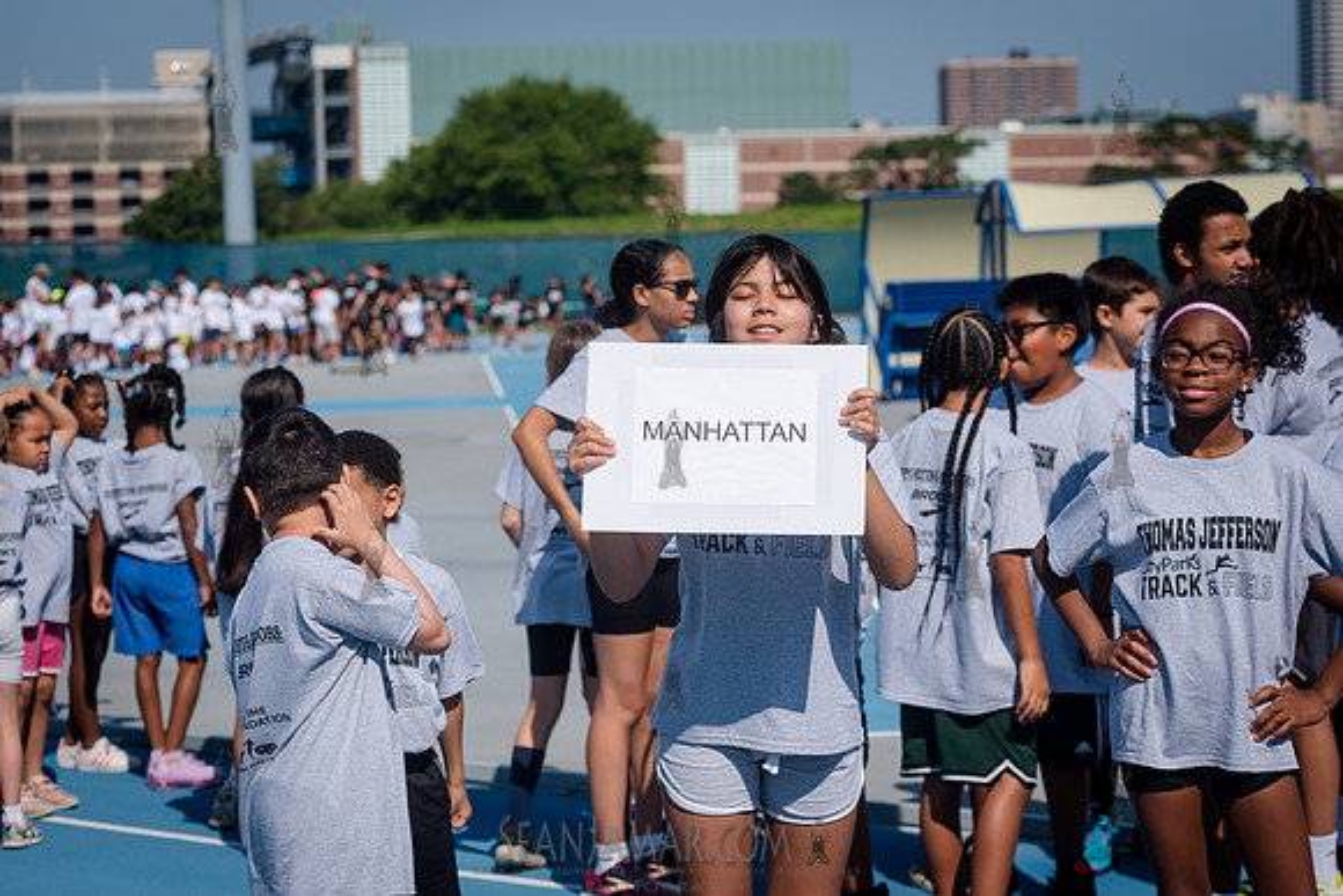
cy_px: 473
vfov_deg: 15.3
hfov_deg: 22.8
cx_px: 740
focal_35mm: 89
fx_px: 3327
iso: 200
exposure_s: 1/3200
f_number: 5
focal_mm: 80
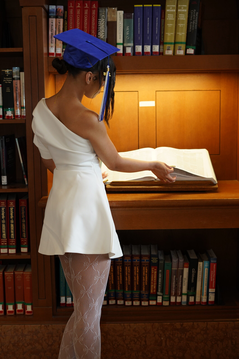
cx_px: 120
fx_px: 498
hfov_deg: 27.0
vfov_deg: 39.6
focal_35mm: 50
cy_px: 180
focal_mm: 50
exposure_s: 1/160
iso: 1600
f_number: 3.2
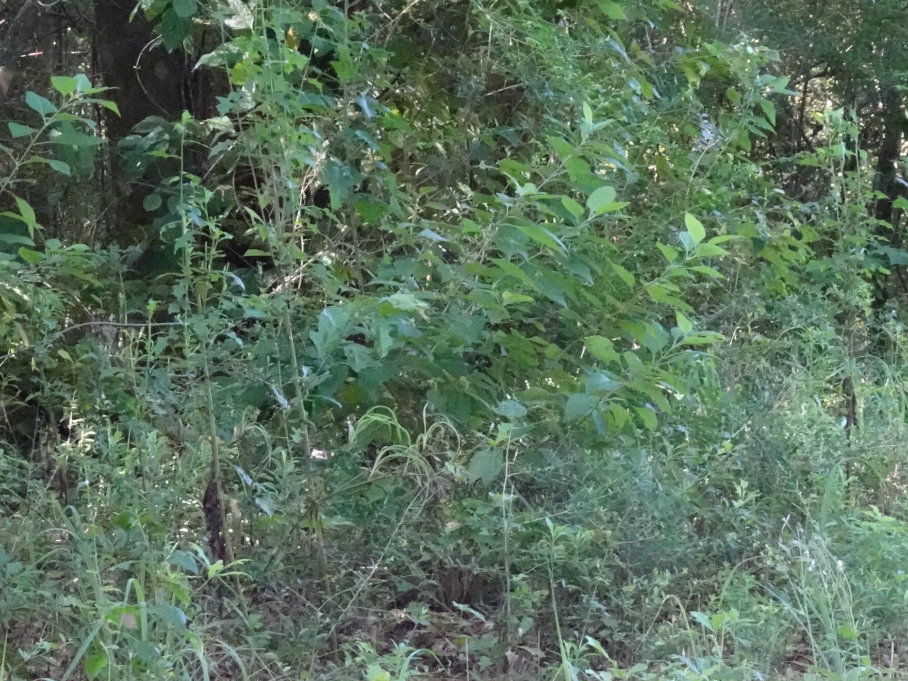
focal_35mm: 155
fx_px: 4066
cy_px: 480
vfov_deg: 9.6
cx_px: 664
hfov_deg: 12.7
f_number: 5
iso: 2000
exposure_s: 1/100
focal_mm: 14.29
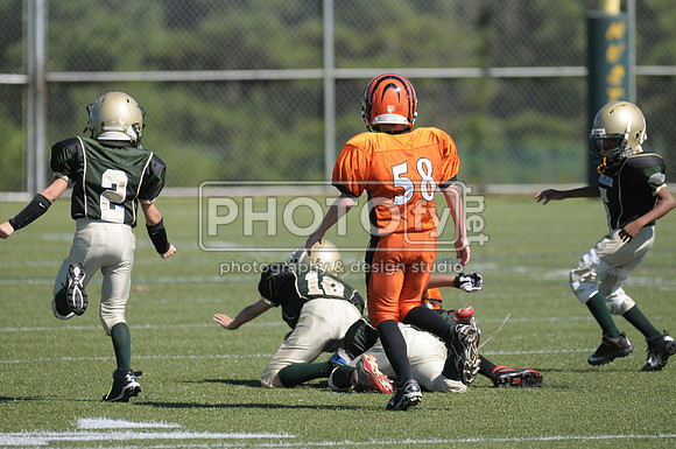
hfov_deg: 4.6
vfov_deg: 3.0
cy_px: 224
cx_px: 338
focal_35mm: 450
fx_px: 8438
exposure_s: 1/4000
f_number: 4
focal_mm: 300
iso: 640
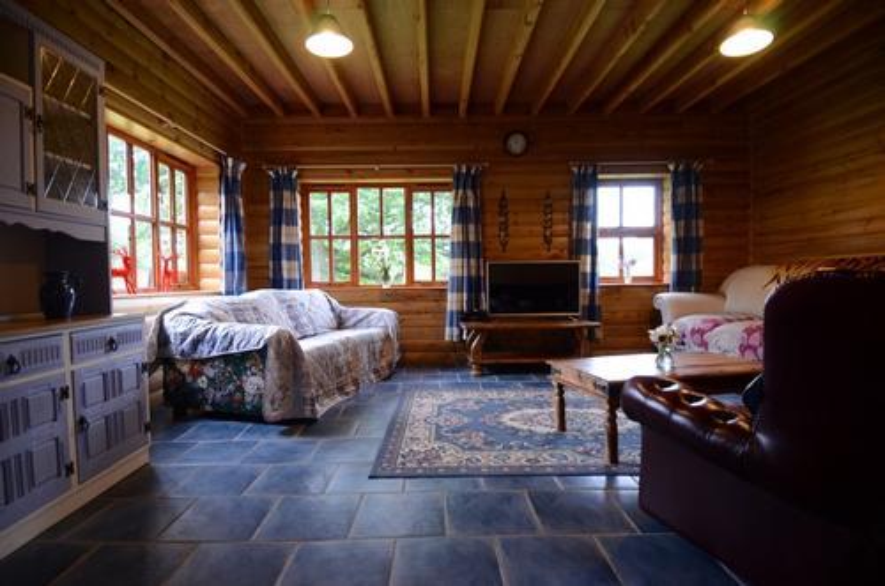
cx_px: 442
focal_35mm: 18
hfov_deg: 90.1
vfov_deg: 67.1
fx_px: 442
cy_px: 293
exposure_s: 1/100
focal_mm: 12
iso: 1000
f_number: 4
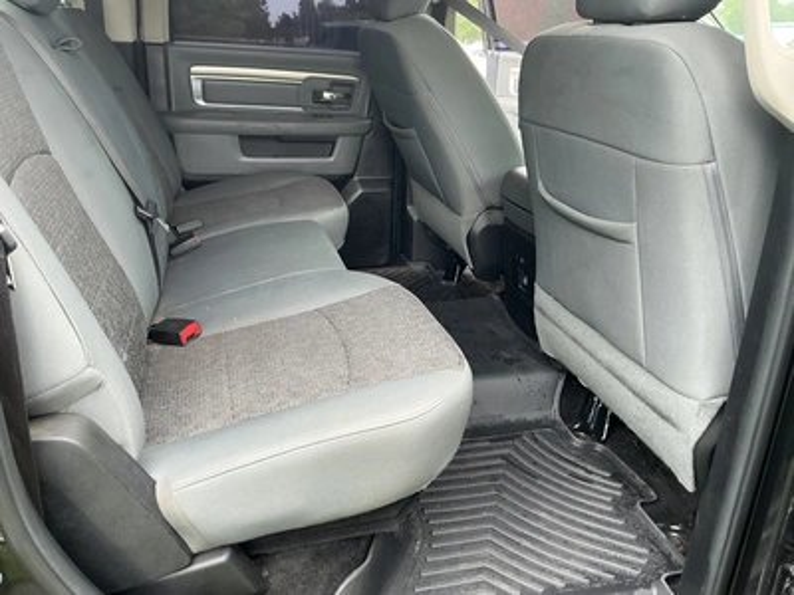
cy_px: 298
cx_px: 397
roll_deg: +0.4
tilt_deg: -22.2
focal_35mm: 28
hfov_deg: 63.4
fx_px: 642
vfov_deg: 49.7
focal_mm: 3
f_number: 1.8
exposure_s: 1/122
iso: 64
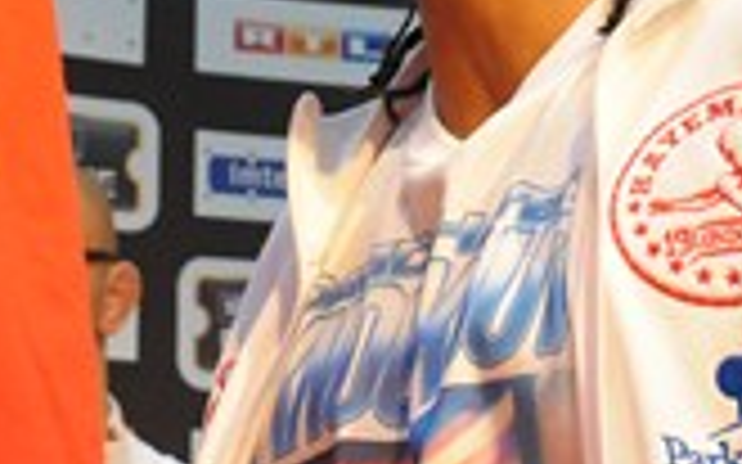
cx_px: 409
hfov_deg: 14.6
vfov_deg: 9.0
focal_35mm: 143
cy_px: -212
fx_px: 2891
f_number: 8
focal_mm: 42
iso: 4000
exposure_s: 1/250
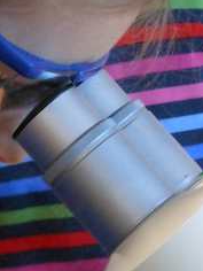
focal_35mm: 377
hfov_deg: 3.9
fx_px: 2948
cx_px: 146
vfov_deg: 5.2
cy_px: 382
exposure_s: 1/15
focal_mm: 15.5
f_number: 4.6
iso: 400
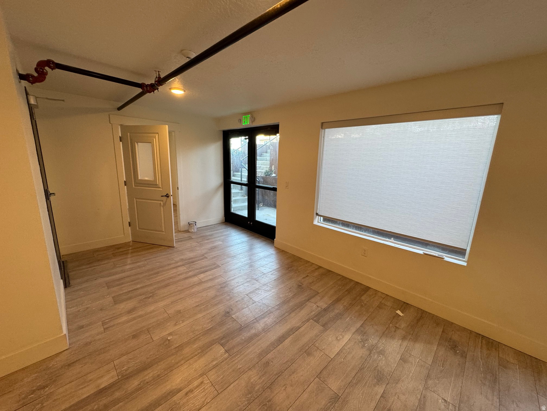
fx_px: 221
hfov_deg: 102.1
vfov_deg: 85.7
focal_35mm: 14
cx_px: 274
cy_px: 206
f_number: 2.2
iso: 200
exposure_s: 1/120
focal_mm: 2.22
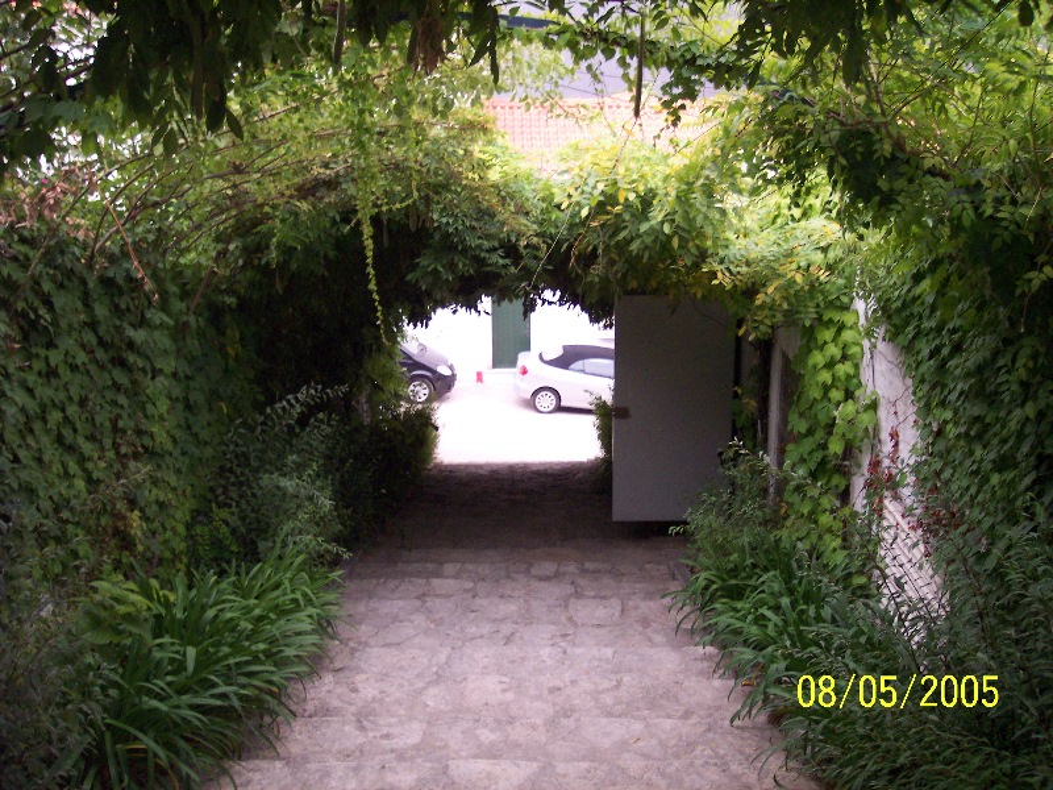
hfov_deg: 49.0
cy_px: 395
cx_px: 526
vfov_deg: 37.7
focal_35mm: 38
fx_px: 1156
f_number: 2.8
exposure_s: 1/20
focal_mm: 8
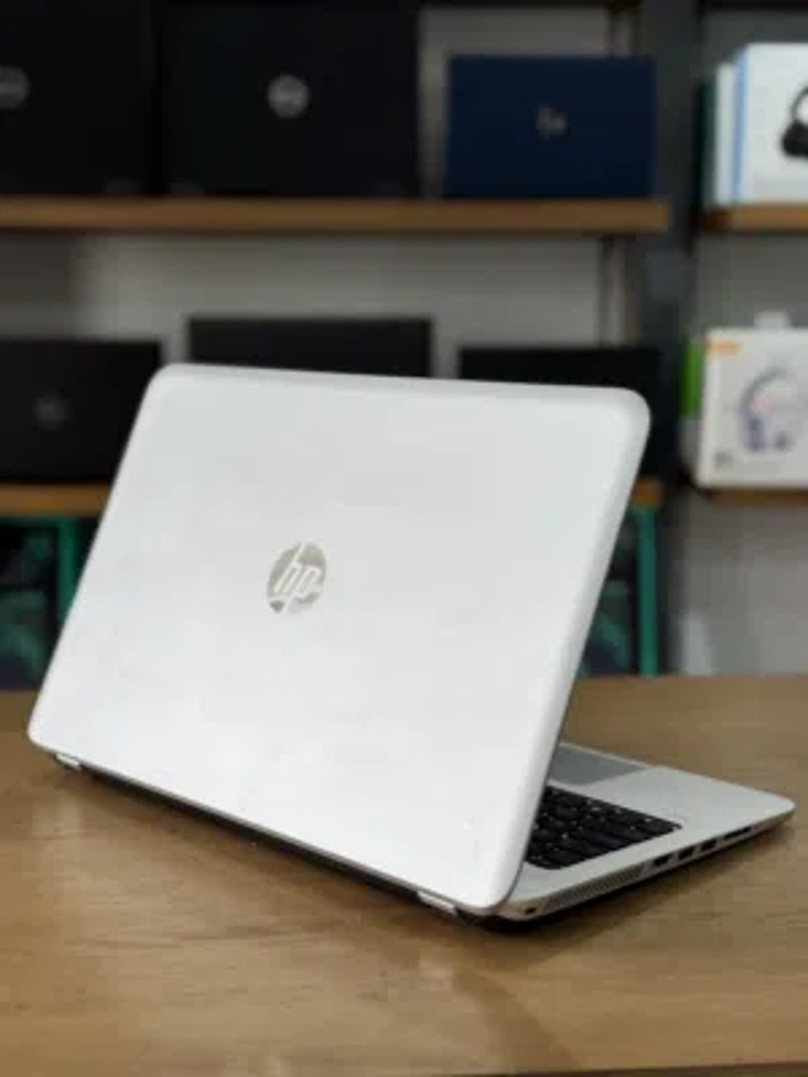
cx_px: 404
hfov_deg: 30.3
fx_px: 1494
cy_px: 538
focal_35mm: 48
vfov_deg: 39.7
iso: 64
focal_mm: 6.76
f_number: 1.78
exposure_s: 1/428
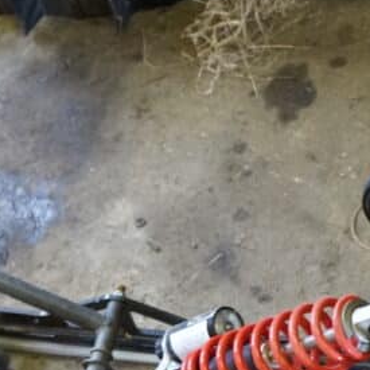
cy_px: 407
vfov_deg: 17.7
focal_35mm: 95
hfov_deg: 17.9
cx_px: 359
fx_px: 1149
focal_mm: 20
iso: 2500
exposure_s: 1/60
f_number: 4
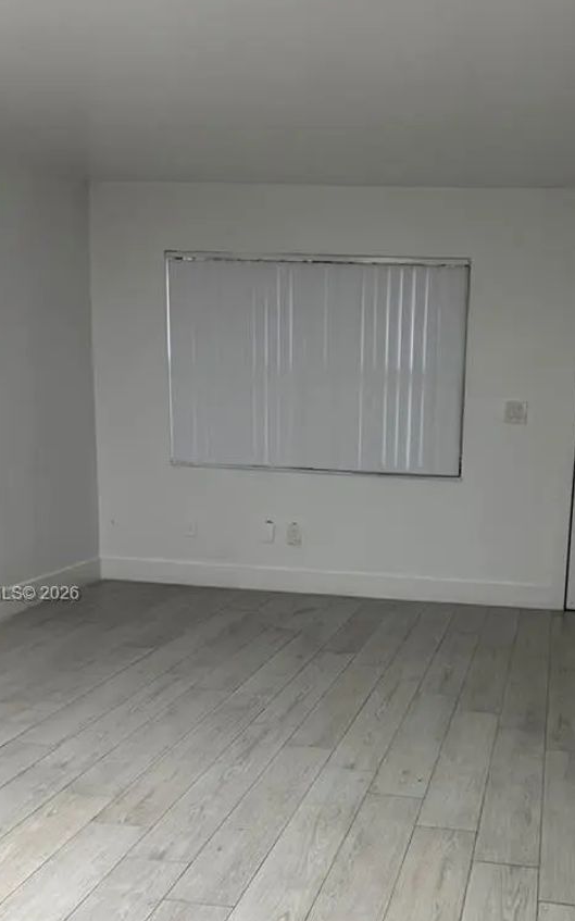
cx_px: 407
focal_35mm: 41
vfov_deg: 47.6
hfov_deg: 30.9
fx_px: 1029
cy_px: 594
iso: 200
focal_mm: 6.76
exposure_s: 1/60
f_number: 1.78
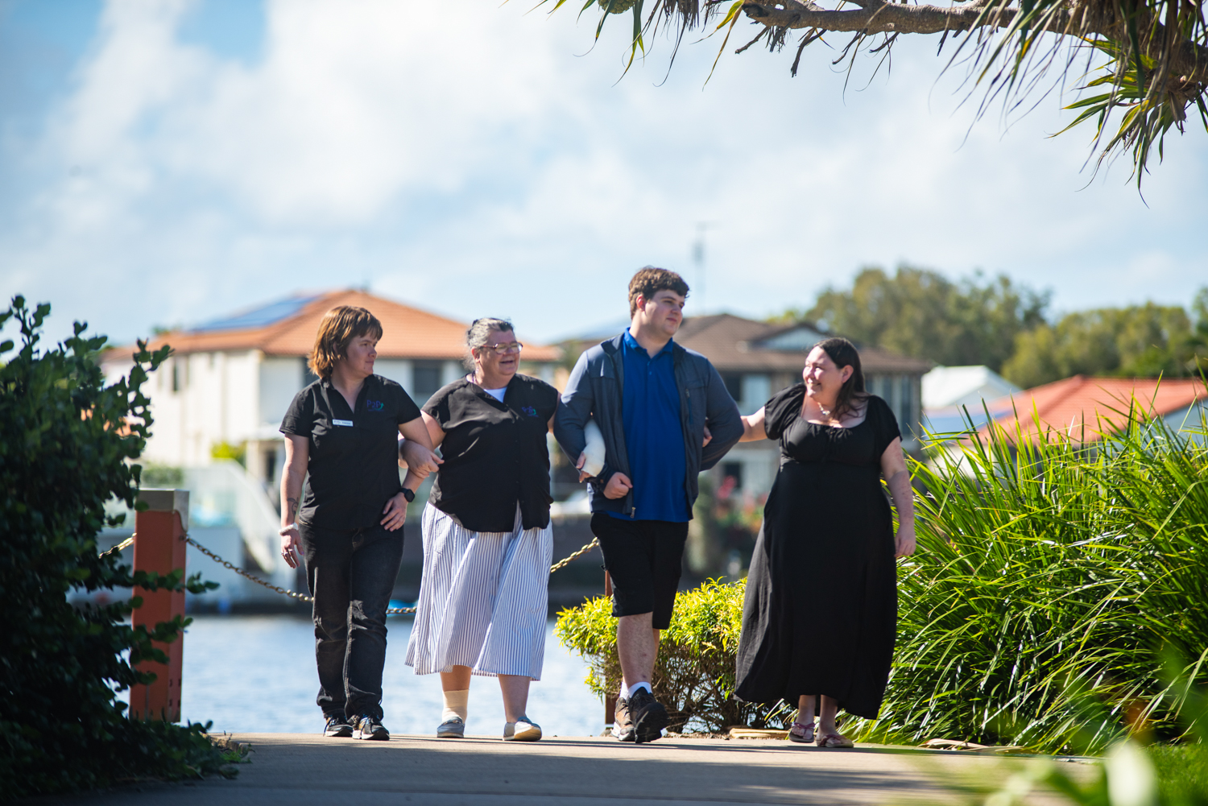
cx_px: 604
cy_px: 403
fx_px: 6713
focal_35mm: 200
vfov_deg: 6.9
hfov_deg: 10.3
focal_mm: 200
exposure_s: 1/1250
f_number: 2.8
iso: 125
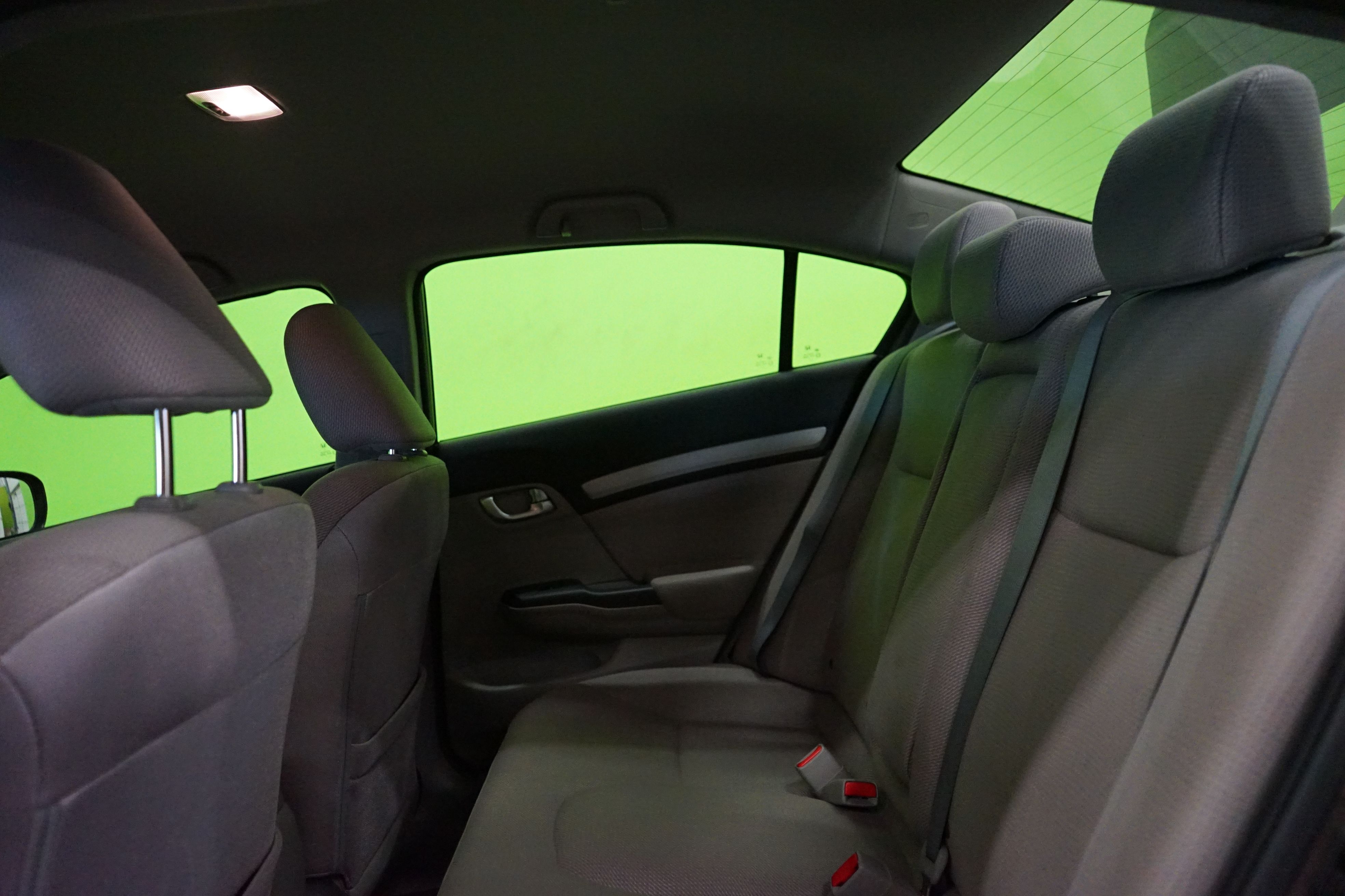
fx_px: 1046
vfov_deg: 46.4
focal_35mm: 28
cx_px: 672
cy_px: 448
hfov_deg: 65.5
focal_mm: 28
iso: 6400
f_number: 3.5
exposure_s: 1/100
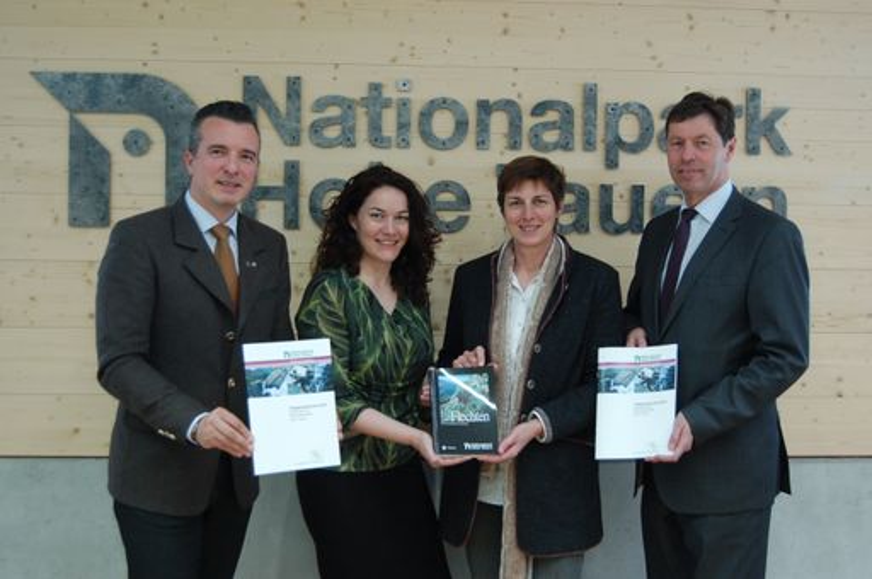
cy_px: 290
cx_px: 436
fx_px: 1161
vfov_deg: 28.0
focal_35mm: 48
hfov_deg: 41.2
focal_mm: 32
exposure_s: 1/25
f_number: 4.5
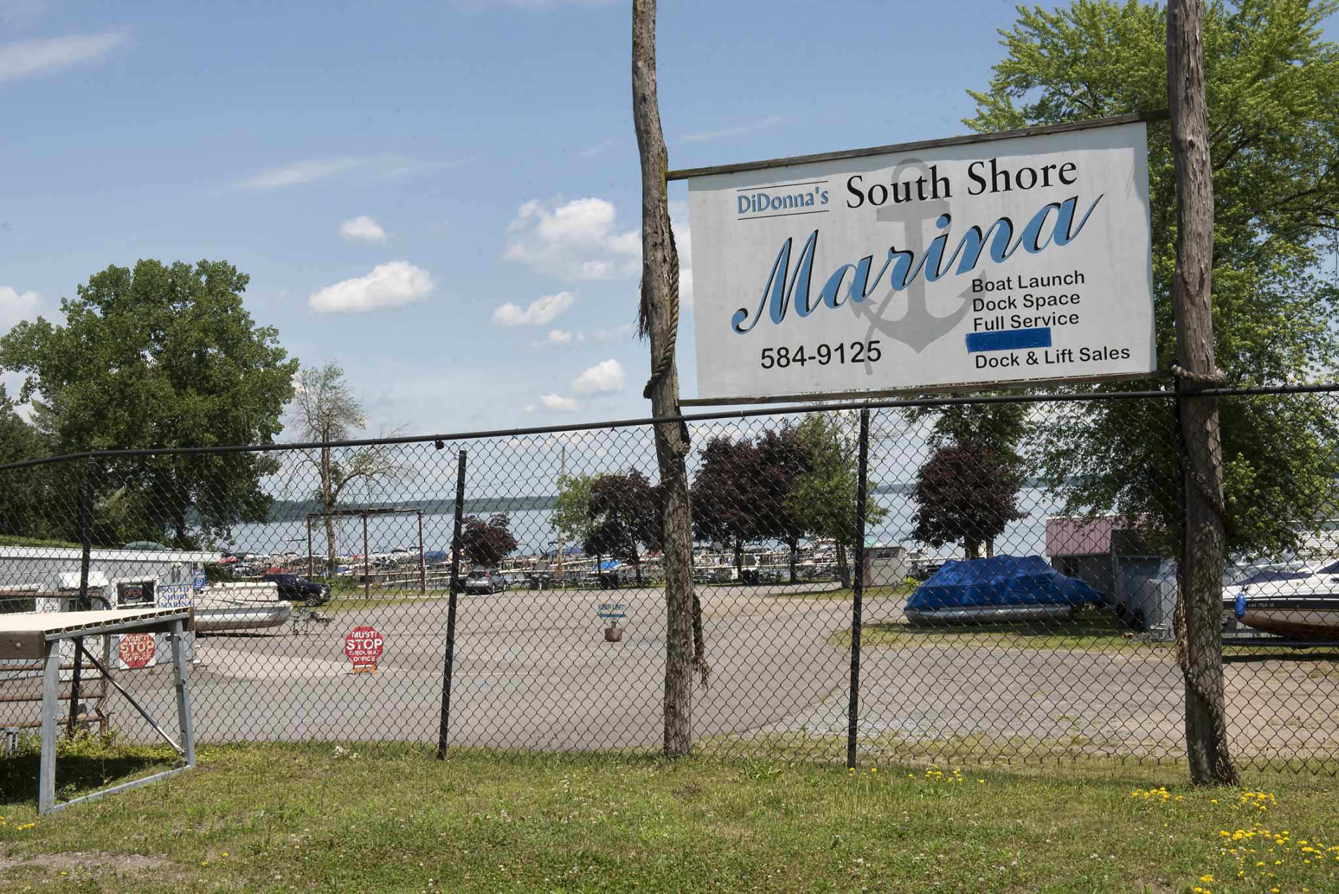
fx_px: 1786
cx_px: 670
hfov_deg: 41.1
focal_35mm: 48
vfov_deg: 28.1
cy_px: 447
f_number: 22
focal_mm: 48
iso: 1000
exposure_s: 1/320
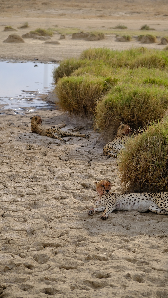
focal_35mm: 111
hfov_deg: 10.9
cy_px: 148
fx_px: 879
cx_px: 89
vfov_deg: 19.3
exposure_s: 1/1600
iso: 400
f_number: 4
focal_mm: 70
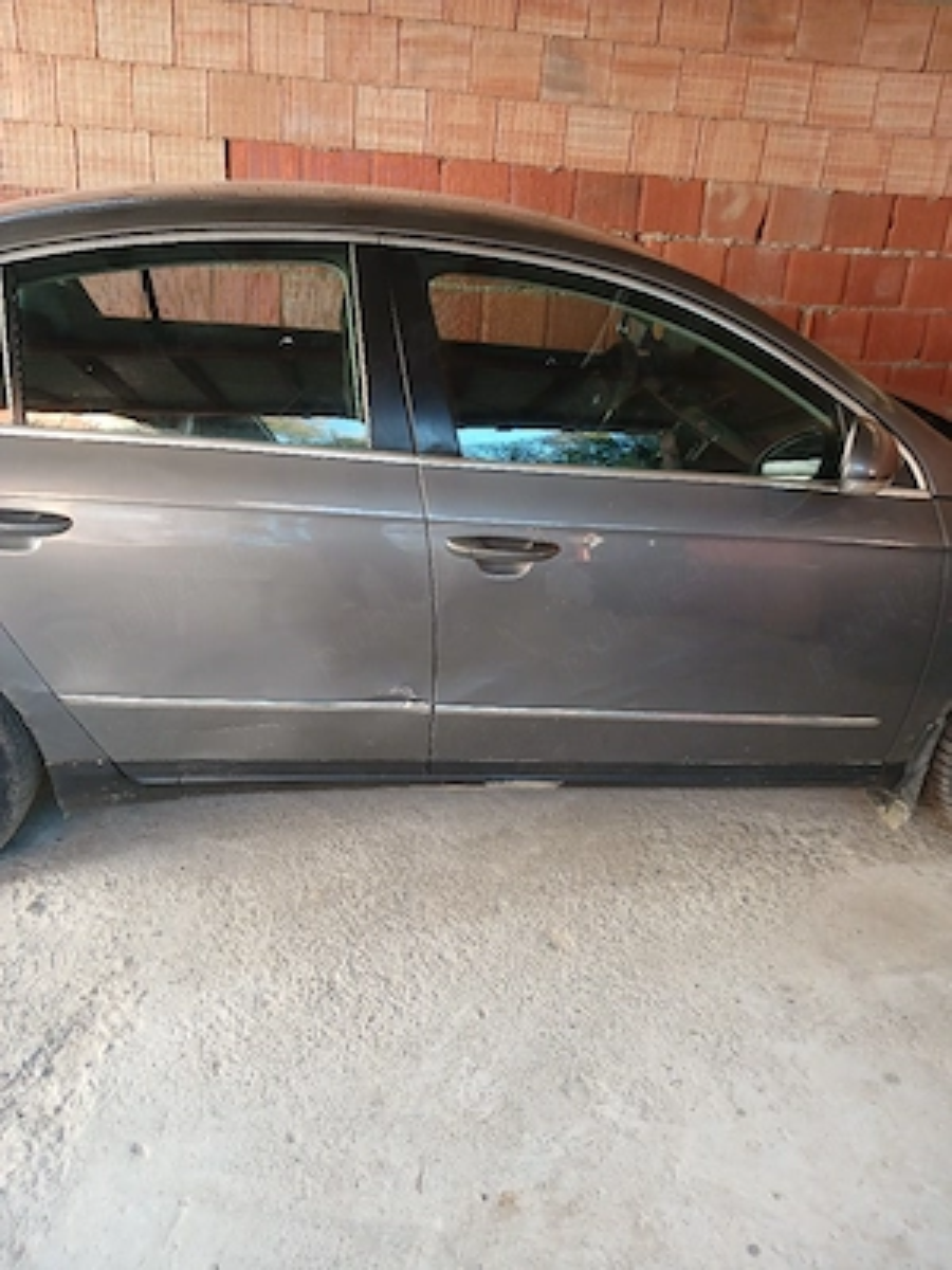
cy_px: 635
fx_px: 990
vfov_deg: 65.3
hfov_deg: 51.4
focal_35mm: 27
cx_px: 476
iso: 160
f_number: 1.8
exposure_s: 1/50.3
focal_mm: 3.98
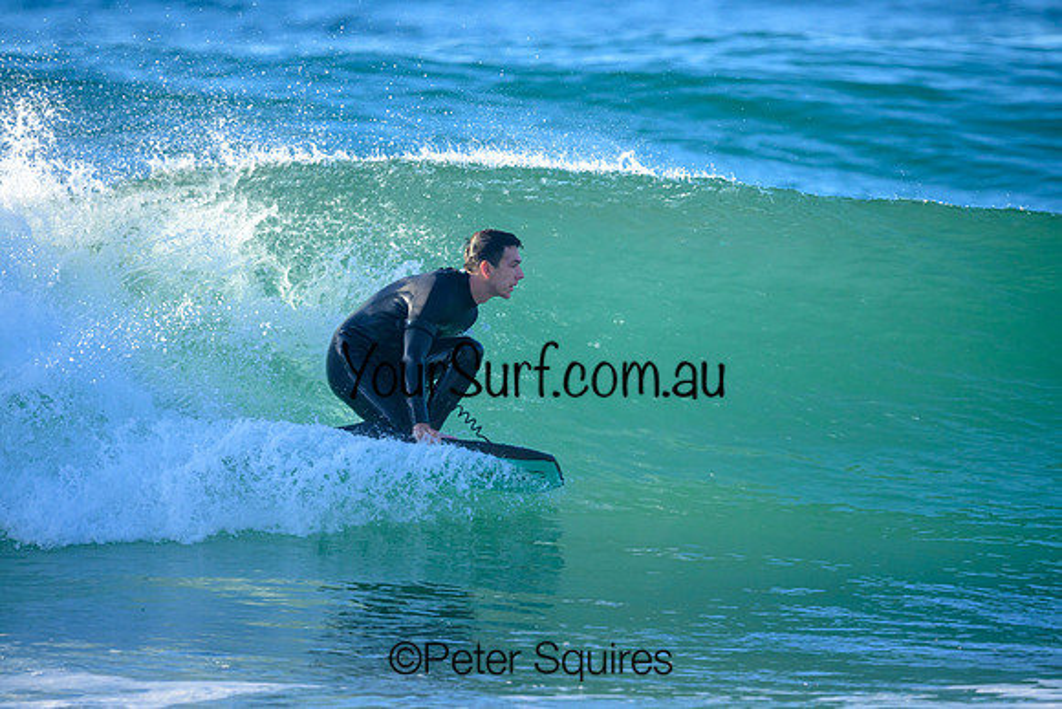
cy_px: 324
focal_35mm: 870
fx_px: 25659
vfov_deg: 1.6
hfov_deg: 2.4
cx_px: 524
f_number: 6.3
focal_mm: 800
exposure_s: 1/2000
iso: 1100
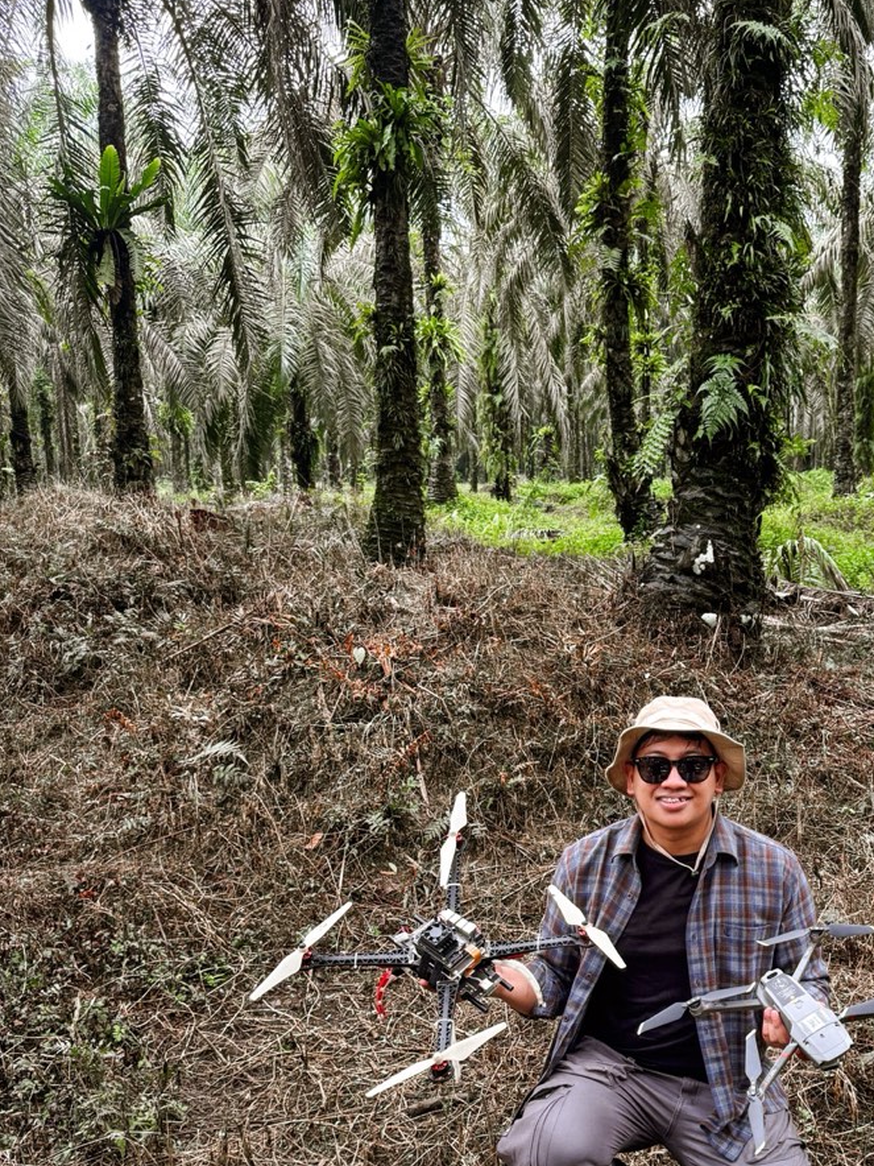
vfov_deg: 48.4
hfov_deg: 36.7
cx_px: 666
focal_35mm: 38
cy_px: 740
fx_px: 1279
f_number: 1.8
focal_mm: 6.76
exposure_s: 1/125
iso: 100
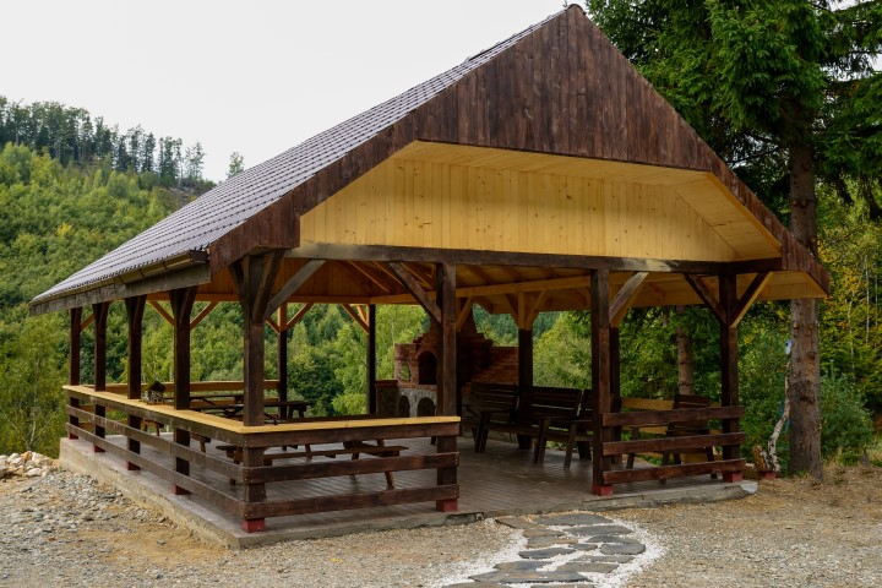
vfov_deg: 35.1
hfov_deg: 50.7
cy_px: 294
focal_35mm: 38
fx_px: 931
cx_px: 441
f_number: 7.1
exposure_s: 1/250
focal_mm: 38
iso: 320
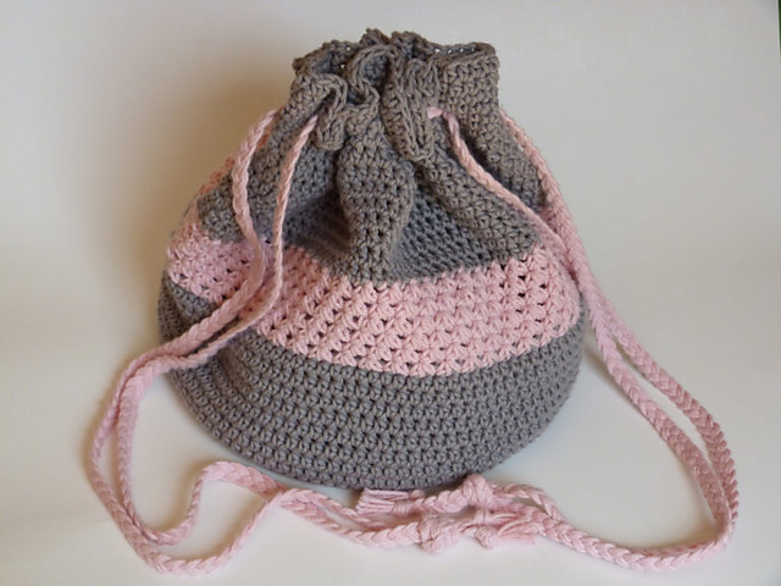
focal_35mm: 64
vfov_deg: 22.9
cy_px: 293
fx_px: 1444
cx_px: 390
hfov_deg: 30.3
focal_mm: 11.6
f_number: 3.6
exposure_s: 1/160
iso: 200
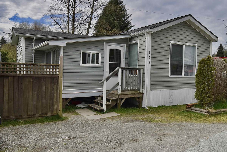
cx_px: 118
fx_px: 202
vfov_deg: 41.1
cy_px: 72
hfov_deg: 58.7
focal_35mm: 32
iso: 100
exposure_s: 1/250
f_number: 8
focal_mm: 20
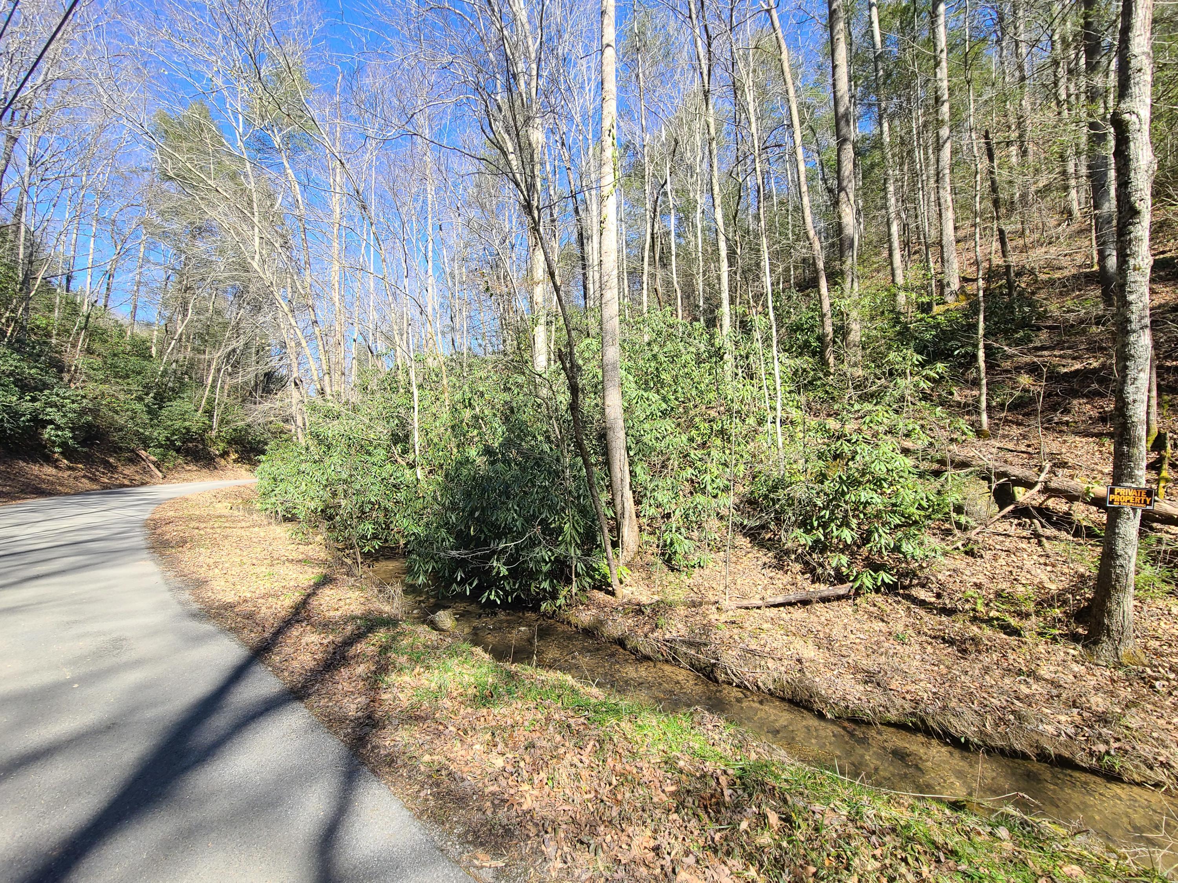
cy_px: 442
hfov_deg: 106.2
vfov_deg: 89.9
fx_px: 442
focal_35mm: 13
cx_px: 589
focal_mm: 2.2
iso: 64
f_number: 2.2
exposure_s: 1/429
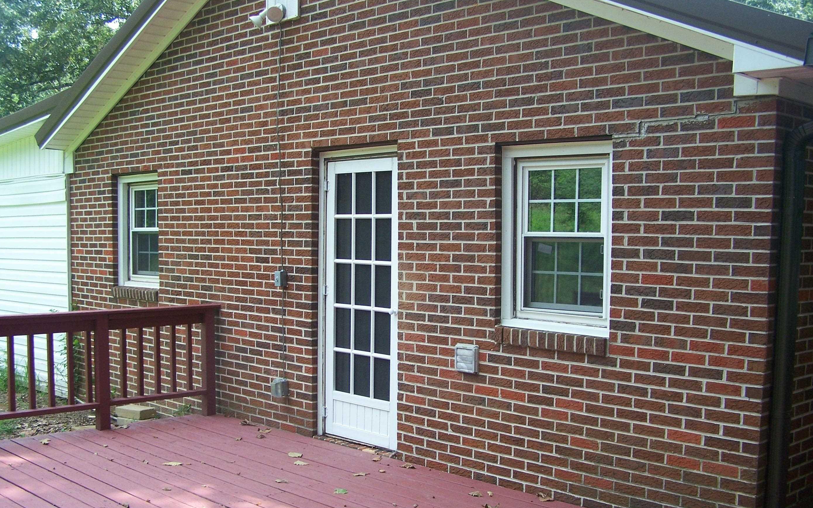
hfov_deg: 48.2
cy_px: 290
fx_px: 908
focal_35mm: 41
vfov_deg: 31.2
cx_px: 409
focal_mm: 6.3
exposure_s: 1/320
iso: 80
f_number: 2.8
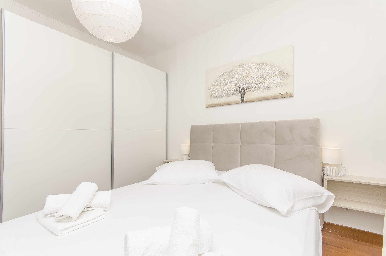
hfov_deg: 100.5
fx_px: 161
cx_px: 193
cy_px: 128
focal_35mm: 15
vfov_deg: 77.1
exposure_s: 1/160
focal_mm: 10
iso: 100
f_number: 7.1
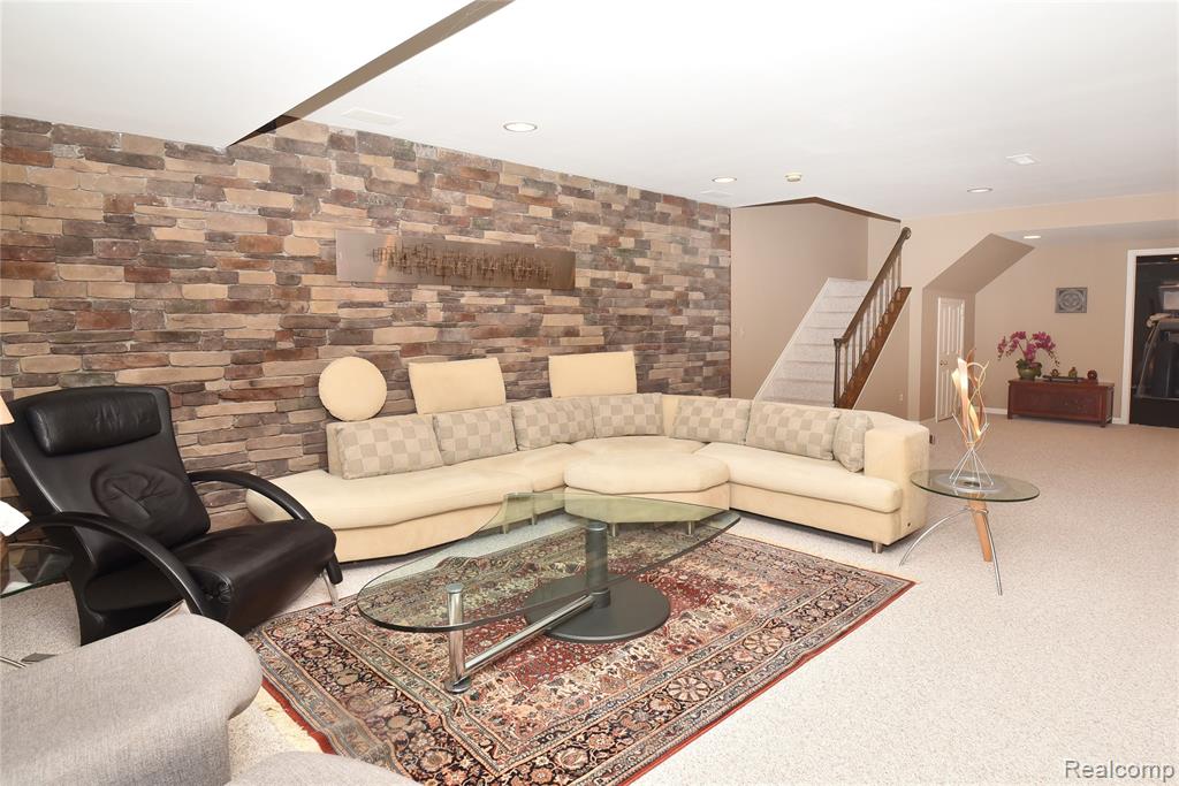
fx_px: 557
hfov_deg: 93.3
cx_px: 590
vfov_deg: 70.5
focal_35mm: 17
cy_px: 393
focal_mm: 17
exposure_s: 1/60
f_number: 10
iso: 800
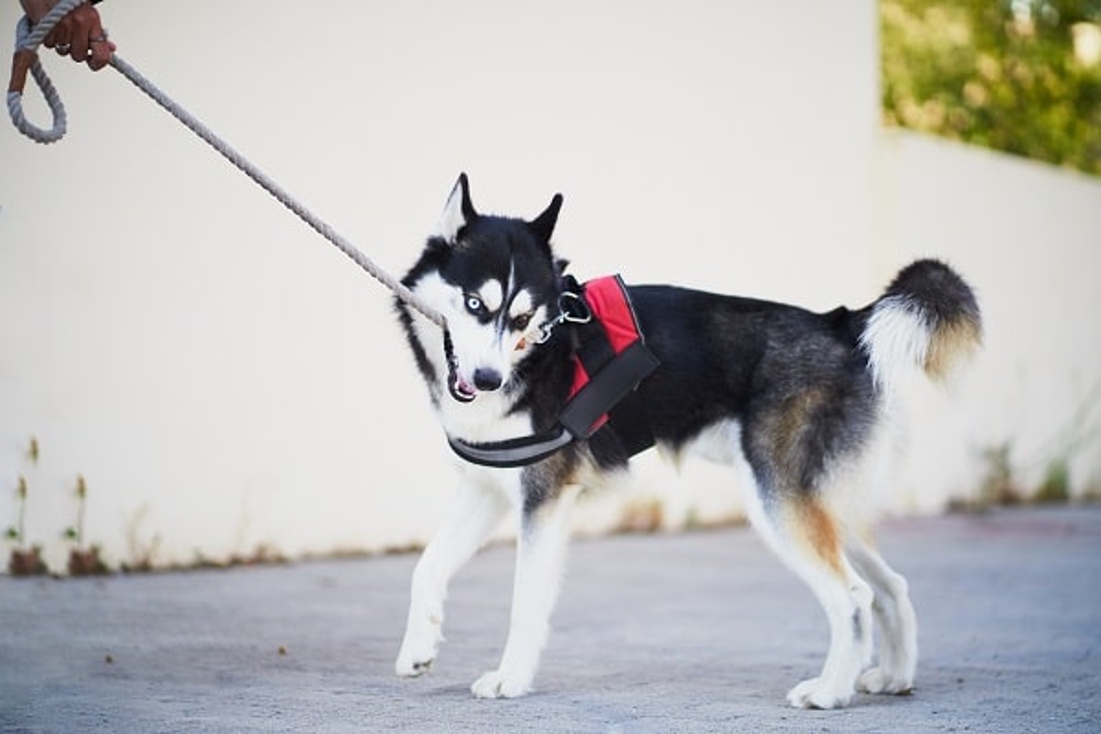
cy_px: 367
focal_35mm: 85
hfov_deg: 23.9
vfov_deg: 16.1
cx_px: 550
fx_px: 2599
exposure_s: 1/1000
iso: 100
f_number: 1.8
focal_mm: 85
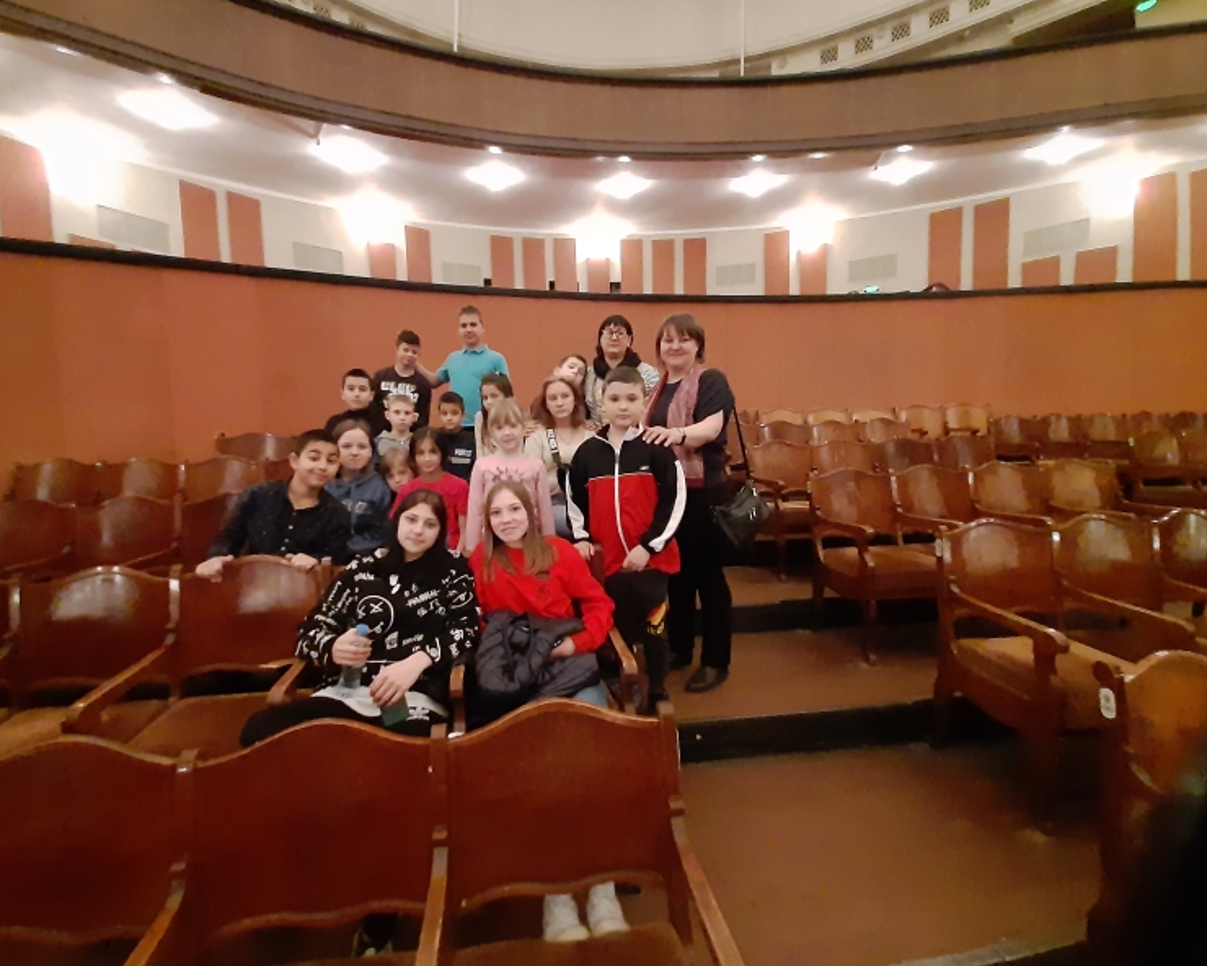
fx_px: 500
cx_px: 566
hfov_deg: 100.6
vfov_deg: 88.0
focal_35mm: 14
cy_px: 476
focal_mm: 1.42
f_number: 2.2
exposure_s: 1/11
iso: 800
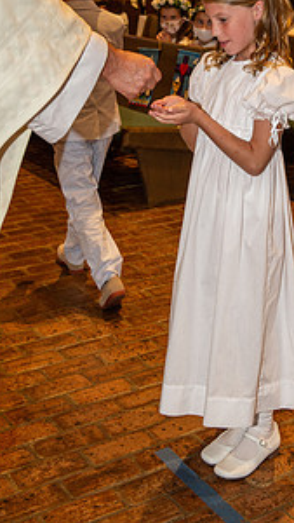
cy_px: 139
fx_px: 914
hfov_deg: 18.2
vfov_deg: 31.4
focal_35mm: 66
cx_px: 222
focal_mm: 42
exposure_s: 1/125
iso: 1600
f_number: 5
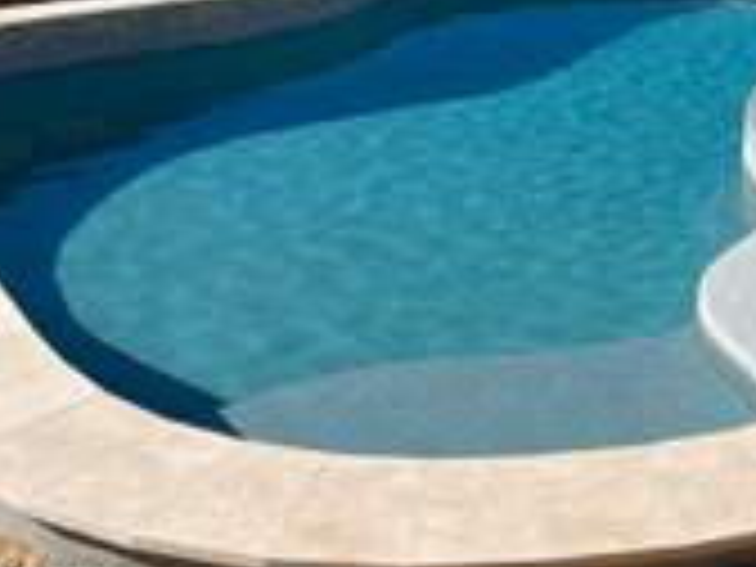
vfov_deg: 22.7
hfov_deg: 30.4
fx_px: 1354
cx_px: 608
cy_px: 4
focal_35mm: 62
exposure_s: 1/5319
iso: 50
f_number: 1.6
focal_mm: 5.1
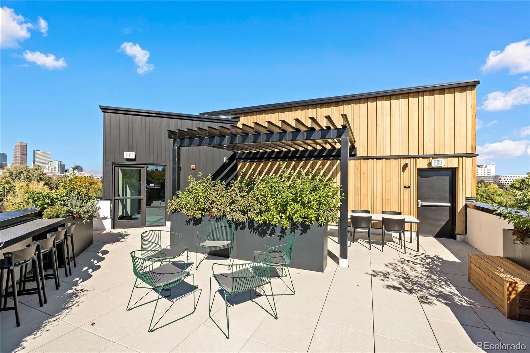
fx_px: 235
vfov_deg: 73.7
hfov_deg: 96.7
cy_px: 176
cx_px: 265
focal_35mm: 16
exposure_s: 1/320
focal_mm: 16
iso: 200
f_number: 14
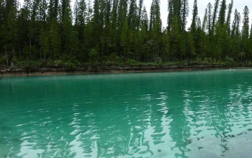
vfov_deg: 36.3
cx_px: 151
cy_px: 75
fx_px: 240
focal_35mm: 35
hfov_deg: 54.9
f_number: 3.3
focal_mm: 4.1
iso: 80
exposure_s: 1/100
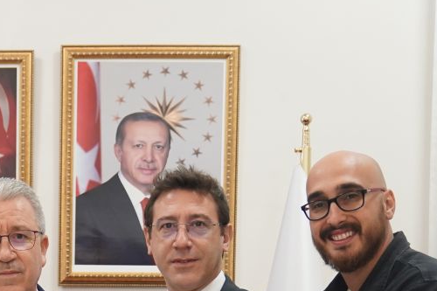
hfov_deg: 22.0
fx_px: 1092
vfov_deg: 14.3
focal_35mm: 90
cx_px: 29
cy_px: 427
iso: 1600
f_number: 3.2
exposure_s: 1/125
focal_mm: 30
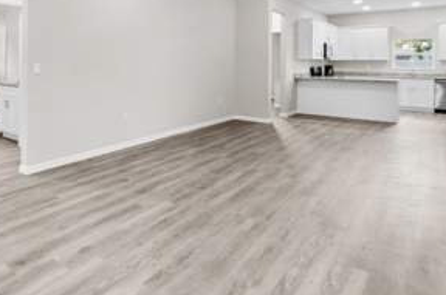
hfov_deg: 68.2
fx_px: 309
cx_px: 127
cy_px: 63
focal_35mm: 25
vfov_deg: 48.5
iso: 100
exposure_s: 1.6
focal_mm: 10
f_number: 7.1
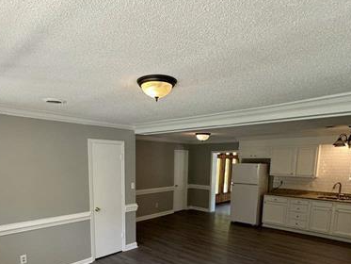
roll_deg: -0.4
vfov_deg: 54.1
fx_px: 243
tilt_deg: -8.9
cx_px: 152
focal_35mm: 24
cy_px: 200
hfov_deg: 71.2
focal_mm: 2.22
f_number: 2.2
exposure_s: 1/120
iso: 250
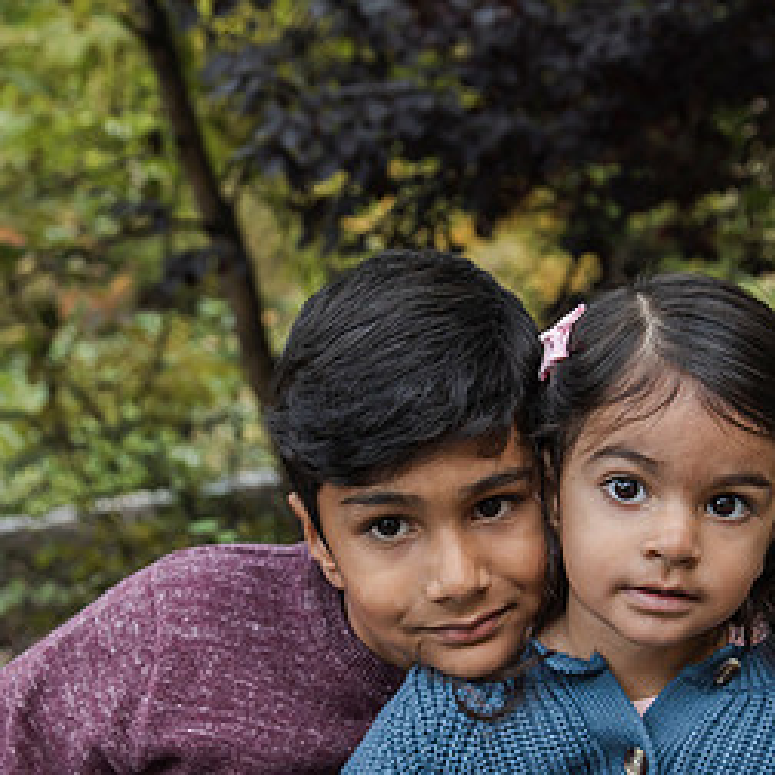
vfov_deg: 25.9
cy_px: 527
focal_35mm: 66
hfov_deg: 26.1
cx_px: 447
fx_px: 1672
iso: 640
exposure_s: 1/125
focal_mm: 32
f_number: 3.5
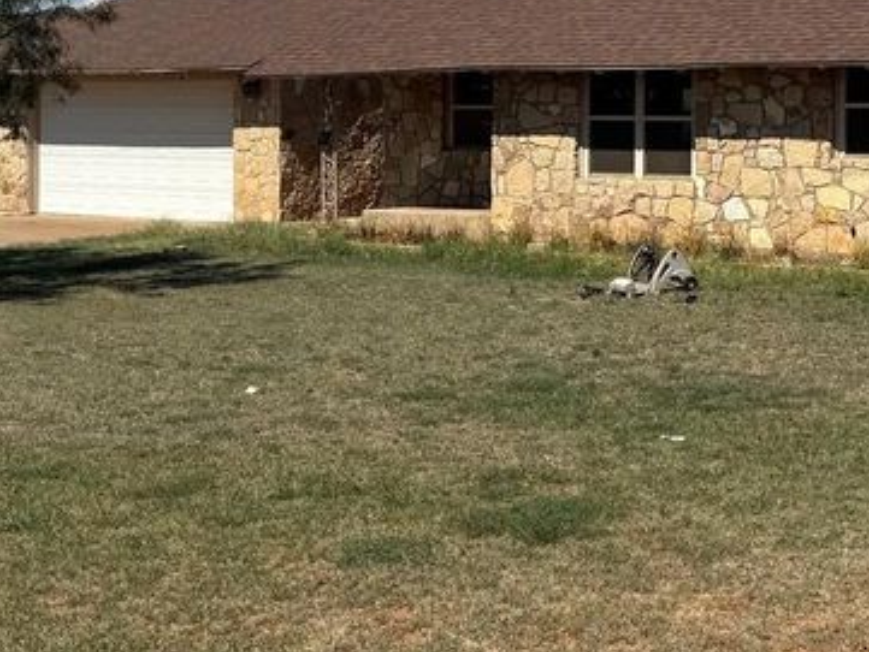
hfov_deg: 28.0
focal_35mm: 68
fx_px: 1708
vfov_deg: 21.3
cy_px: 118
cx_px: 691
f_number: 1.78
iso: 80
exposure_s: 1/6410
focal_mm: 6.76
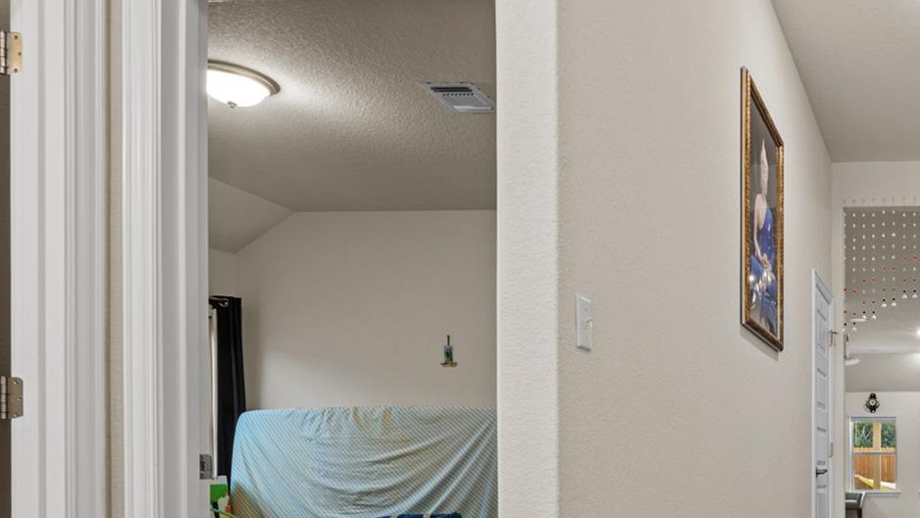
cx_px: 934
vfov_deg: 33.2
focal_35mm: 33
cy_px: 488
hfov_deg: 48.1
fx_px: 809
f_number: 11
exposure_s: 2
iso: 100
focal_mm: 14.5
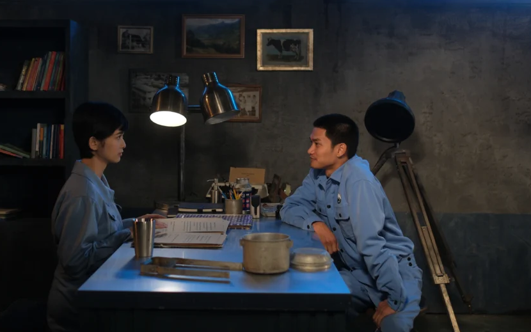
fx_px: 637
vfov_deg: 29.2
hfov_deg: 45.2
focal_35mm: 44
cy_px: 152
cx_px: 237
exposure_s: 1/160
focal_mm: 23
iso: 800
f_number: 1.8
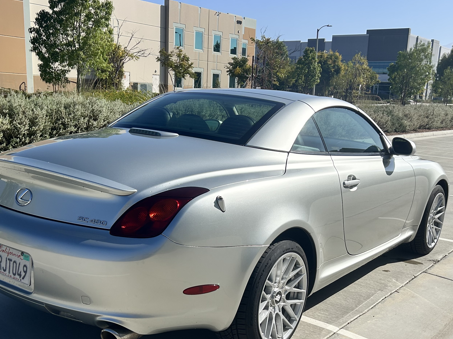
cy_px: 233
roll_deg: -2.2
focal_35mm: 42
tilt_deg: -14.0
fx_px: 550
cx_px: 230
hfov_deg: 44.8
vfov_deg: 34.0
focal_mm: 5.7
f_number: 1.5
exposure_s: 1/7463
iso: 50
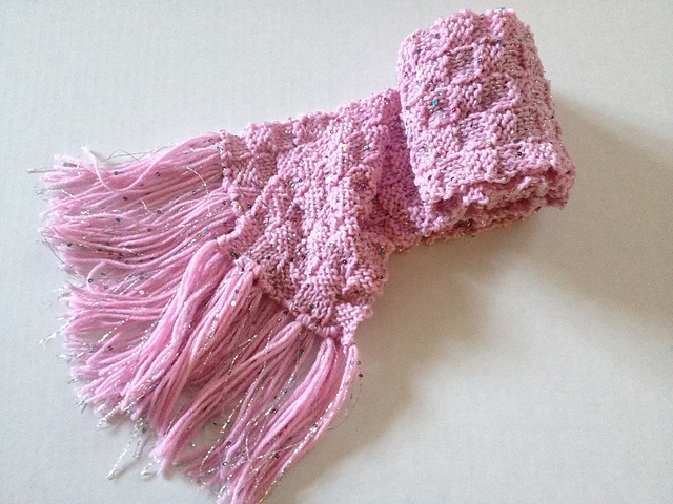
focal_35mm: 35
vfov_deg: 40.7
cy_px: 252
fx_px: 680
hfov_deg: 52.6
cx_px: 336
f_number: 2.4
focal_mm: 4.28
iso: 400
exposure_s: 1/17
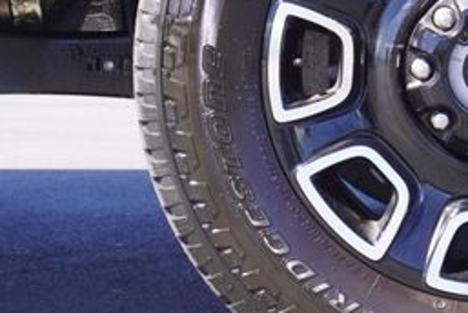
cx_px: 463
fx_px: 1604
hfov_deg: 16.3
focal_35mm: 123
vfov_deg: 11.1
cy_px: 64
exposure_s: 1/80
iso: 100
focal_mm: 33
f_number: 6.3
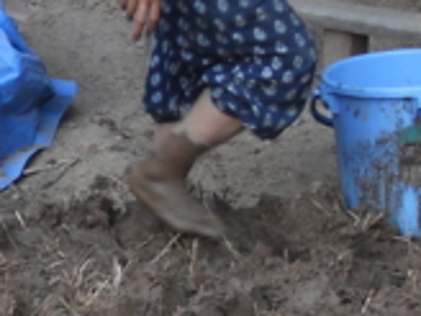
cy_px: 231
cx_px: -200
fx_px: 1605
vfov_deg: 11.2
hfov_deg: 14.0
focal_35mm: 132
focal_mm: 4.9
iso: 80
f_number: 3.2
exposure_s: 1/30
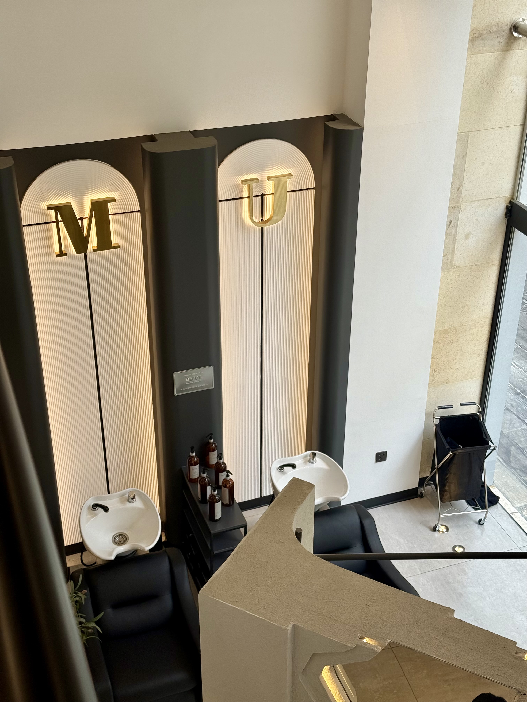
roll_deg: -1.1
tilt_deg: -30.6
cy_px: 351
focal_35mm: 48
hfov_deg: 30.3
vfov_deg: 39.7
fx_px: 974
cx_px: 264
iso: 64
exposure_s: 1/434
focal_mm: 6.76
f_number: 1.78
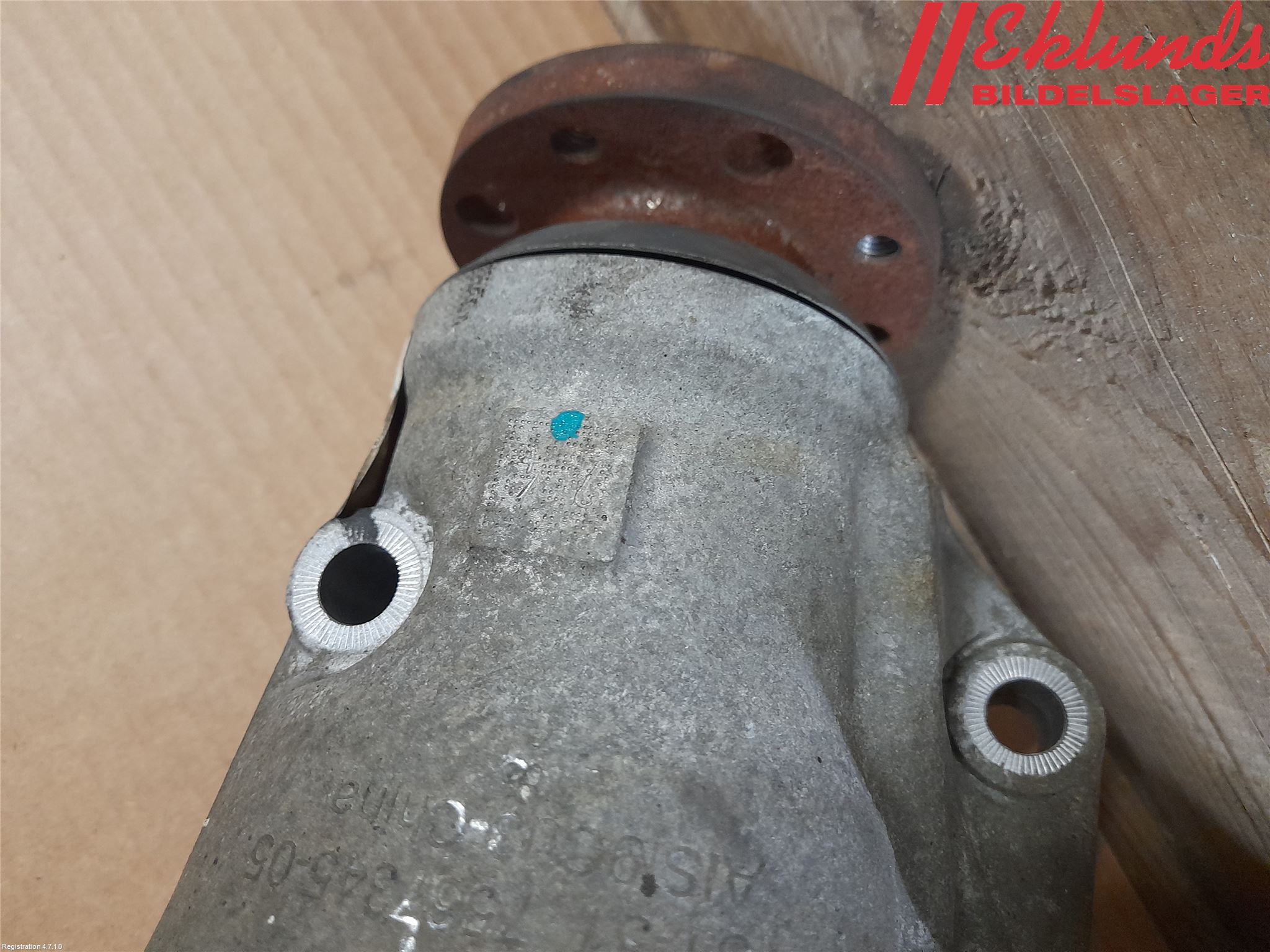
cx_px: 635
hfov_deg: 69.4
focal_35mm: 25
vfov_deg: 54.9
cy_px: 476
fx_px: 917
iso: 500
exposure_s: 1/25
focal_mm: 4.6
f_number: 2
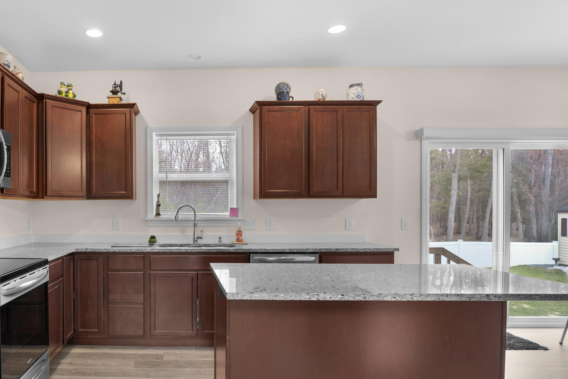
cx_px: 161
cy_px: 216
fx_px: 363
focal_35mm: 23
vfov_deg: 54.9
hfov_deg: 72.2
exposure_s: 1/80
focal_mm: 16
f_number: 4
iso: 500
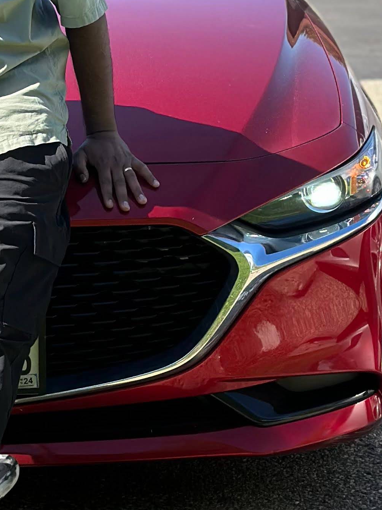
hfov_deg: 10.2
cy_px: 130
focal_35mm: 144
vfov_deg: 13.7
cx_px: -23
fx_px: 2119
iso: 100
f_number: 1.78
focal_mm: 6.86
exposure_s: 1/2070
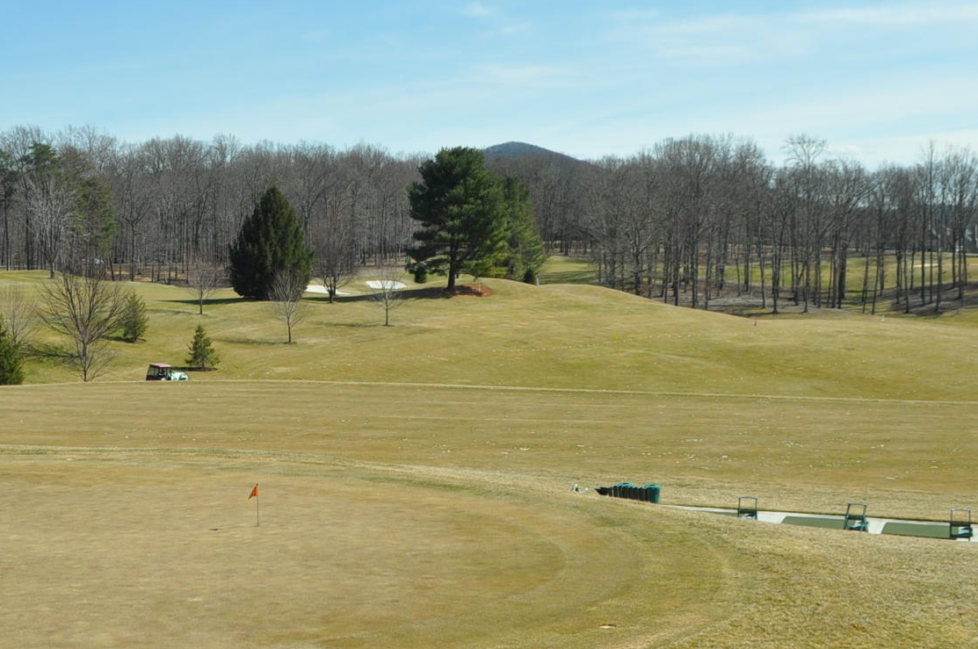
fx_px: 1411
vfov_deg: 25.9
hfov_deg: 37.7
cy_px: 314
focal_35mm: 52
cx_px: 301
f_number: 10
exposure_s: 1/400
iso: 200
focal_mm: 18
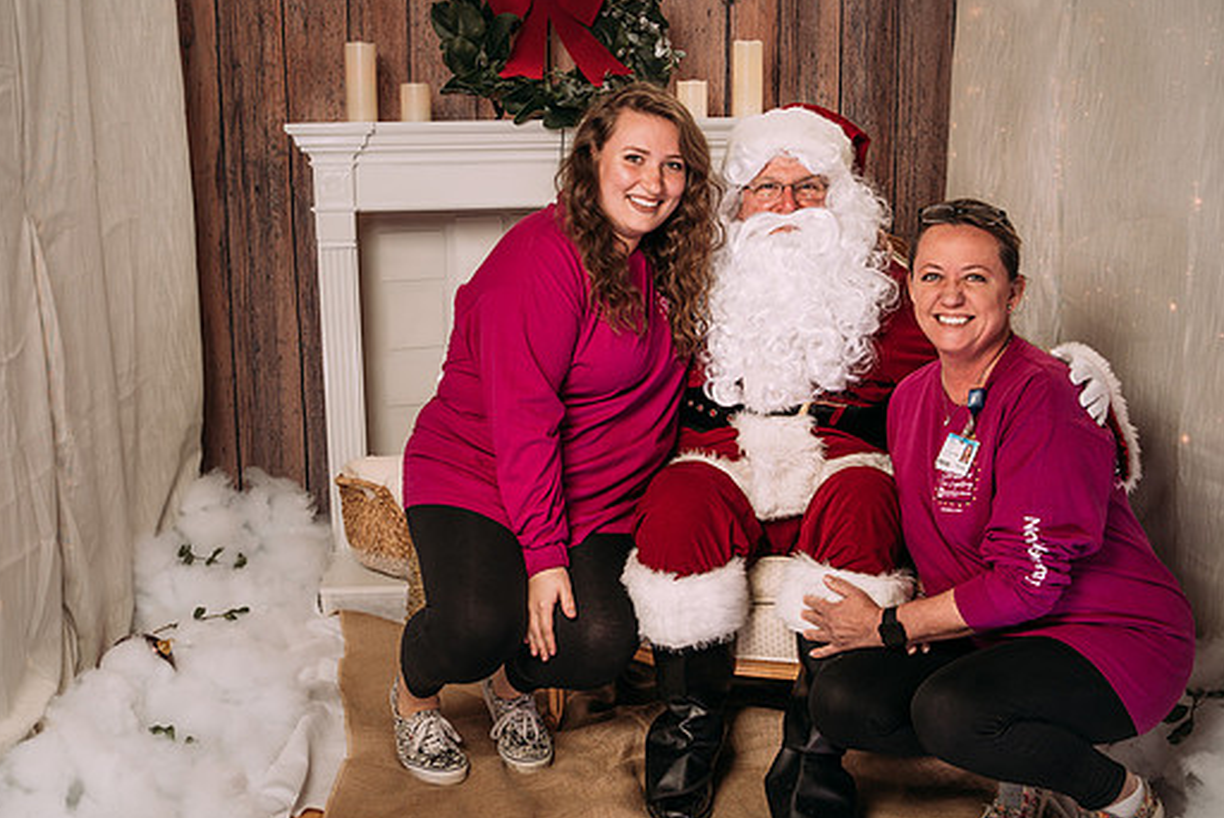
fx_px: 1463
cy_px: 438
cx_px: 605
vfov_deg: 31.2
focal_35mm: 43
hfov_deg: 45.4
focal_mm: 35
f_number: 5
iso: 100
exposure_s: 1/100
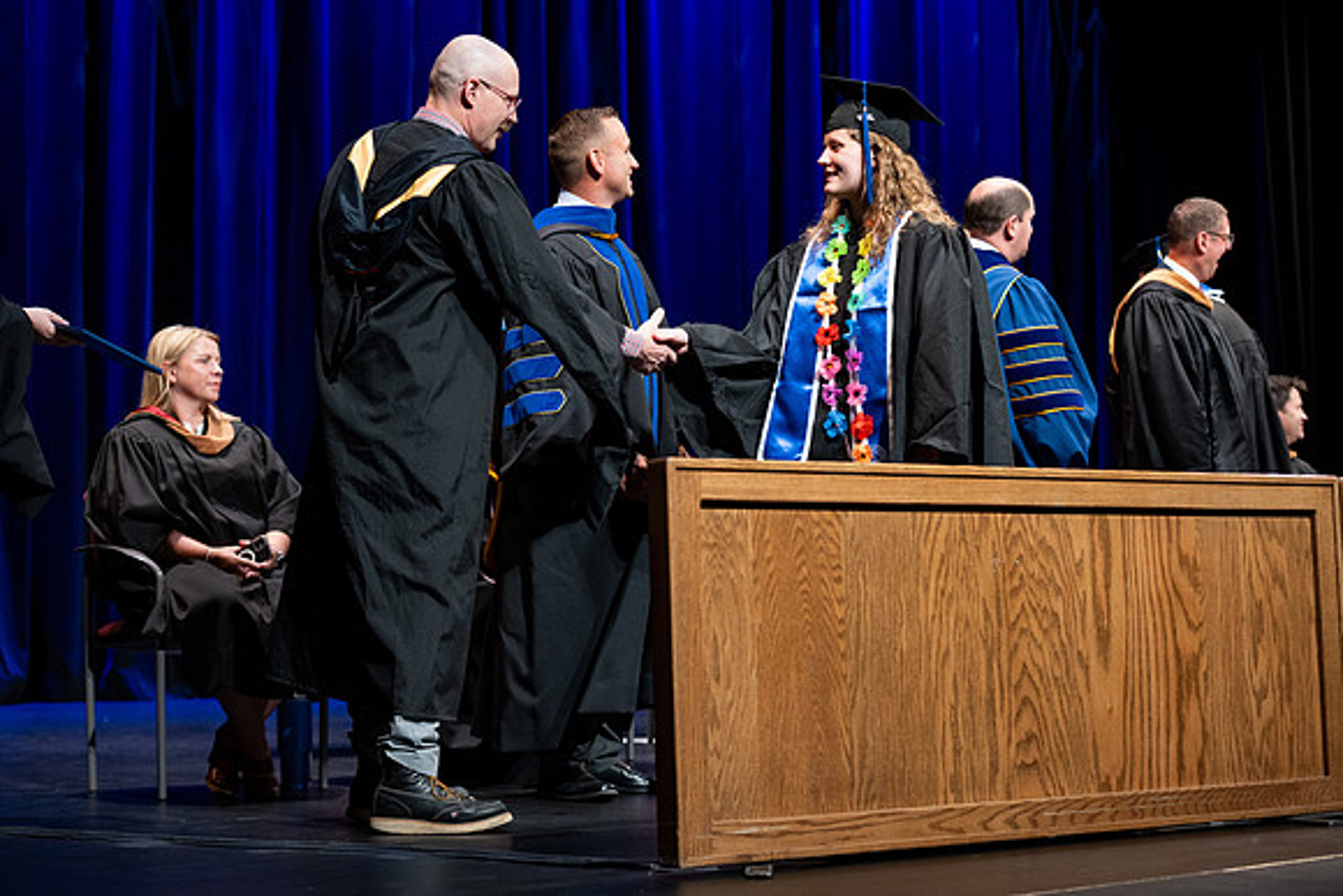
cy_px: 448
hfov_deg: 28.8
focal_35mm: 70
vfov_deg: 19.5
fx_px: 2612
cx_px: 672
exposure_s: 1/250
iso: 640
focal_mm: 70
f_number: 2.8
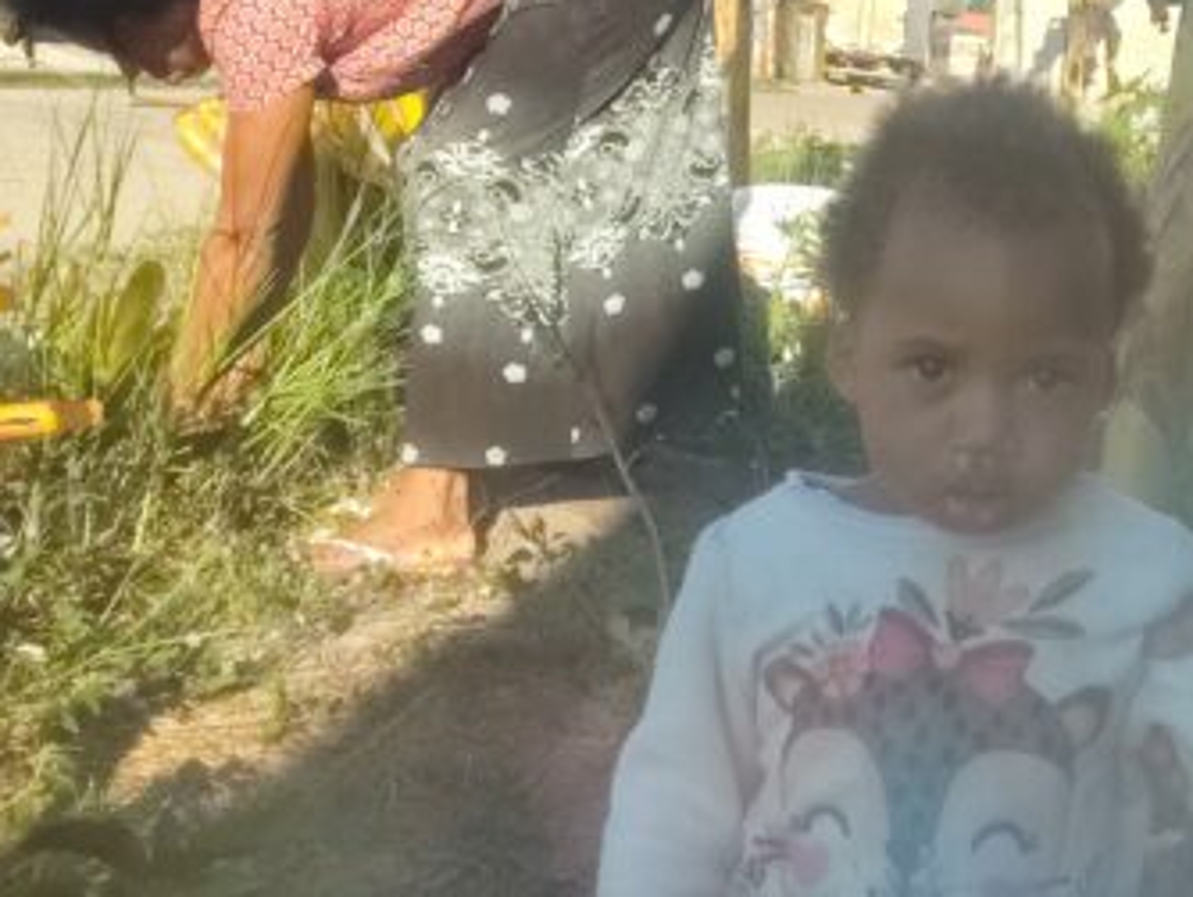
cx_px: 1000
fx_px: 2138
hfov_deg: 30.2
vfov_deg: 23.6
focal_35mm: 62
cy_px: 325
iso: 50
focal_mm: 2.23
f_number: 2.2
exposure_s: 1/568
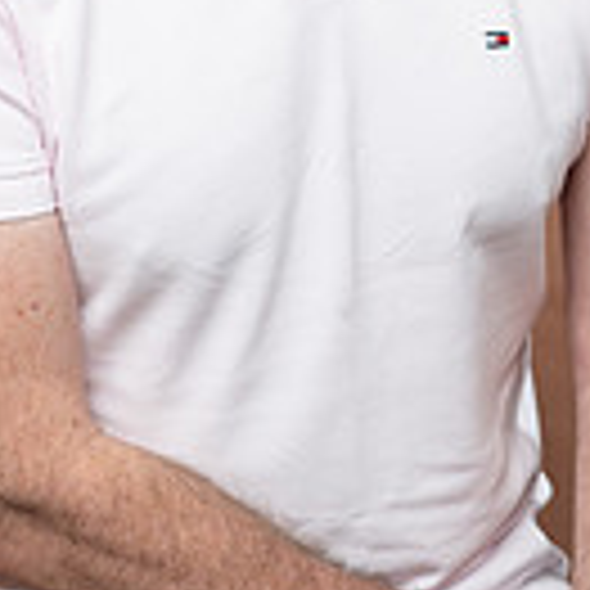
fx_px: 3143
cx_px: 261
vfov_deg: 10.6
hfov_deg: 10.7
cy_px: -99
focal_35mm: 163
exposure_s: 1/160
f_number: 4
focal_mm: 56
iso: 320
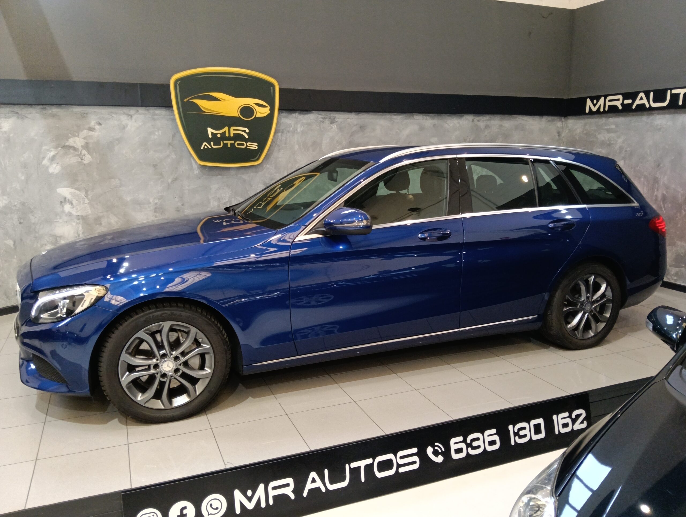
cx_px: 343
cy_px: 258
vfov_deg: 51.5
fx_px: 536
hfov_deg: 65.2
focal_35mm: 27
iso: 500
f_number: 16
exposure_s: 1/33.3
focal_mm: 3.98
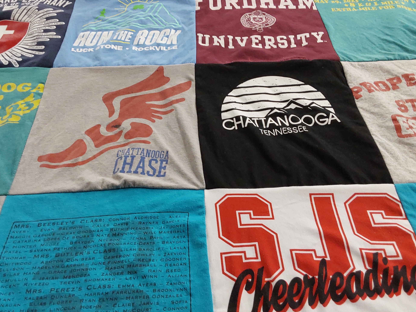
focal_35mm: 33
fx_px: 397
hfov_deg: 55.3
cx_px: 205
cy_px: 138
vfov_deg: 42.9
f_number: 1.9
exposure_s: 1/60
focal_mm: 2.91
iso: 160
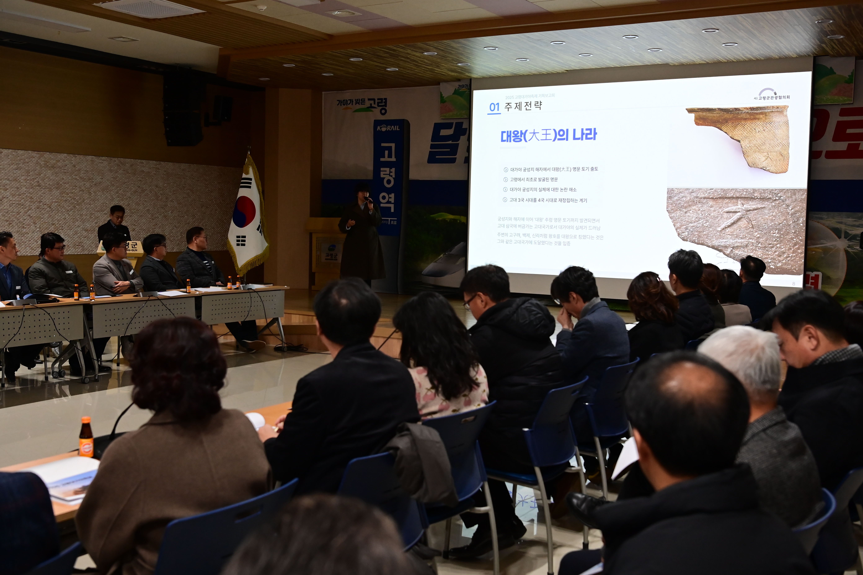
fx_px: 959
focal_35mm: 40
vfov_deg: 33.4
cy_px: 288
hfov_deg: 48.5
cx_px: 432
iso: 3200
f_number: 5
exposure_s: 1/200
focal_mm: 40
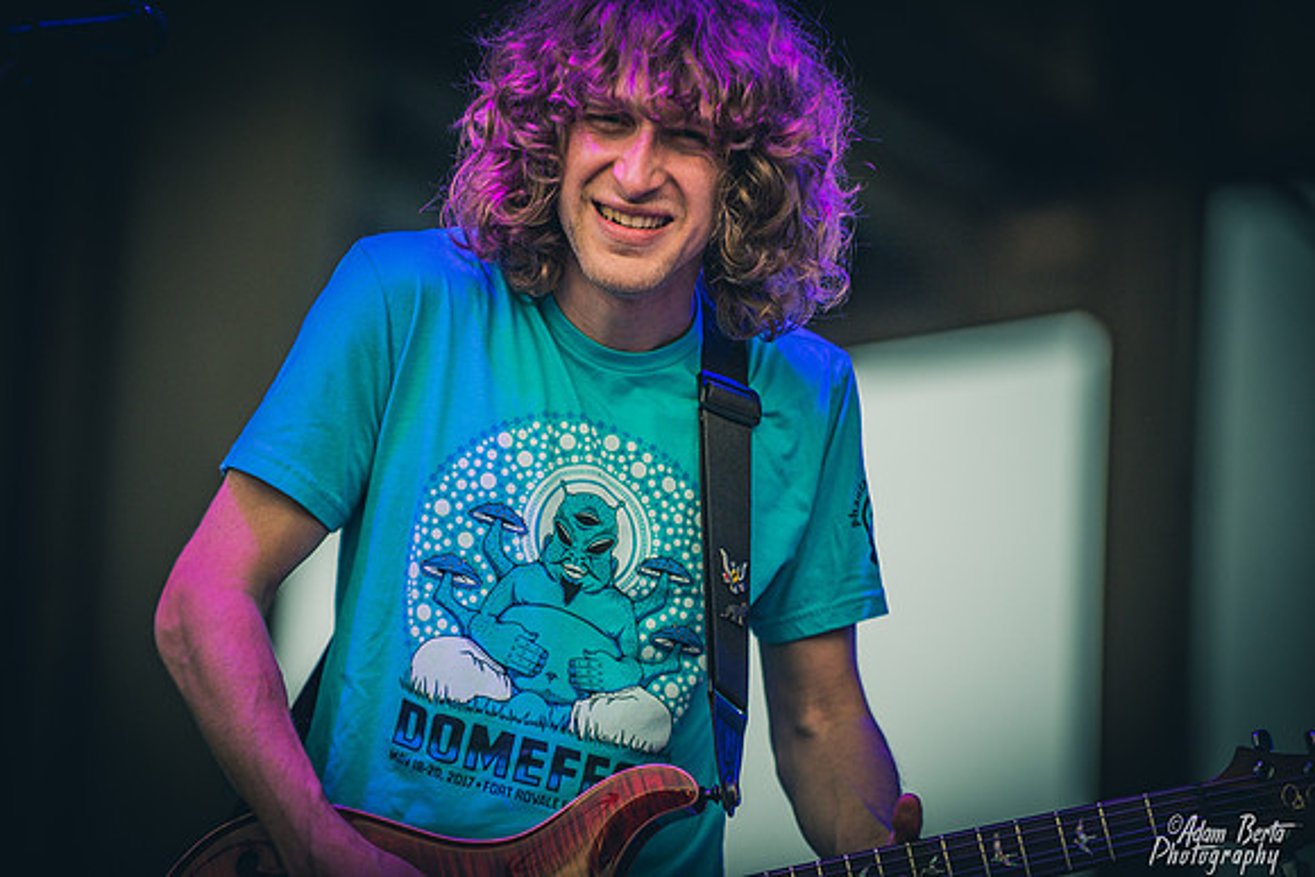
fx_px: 7307
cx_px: 658
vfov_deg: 6.9
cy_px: 438
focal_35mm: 200
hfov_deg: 10.3
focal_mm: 200
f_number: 2.8
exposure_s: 1/320
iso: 500
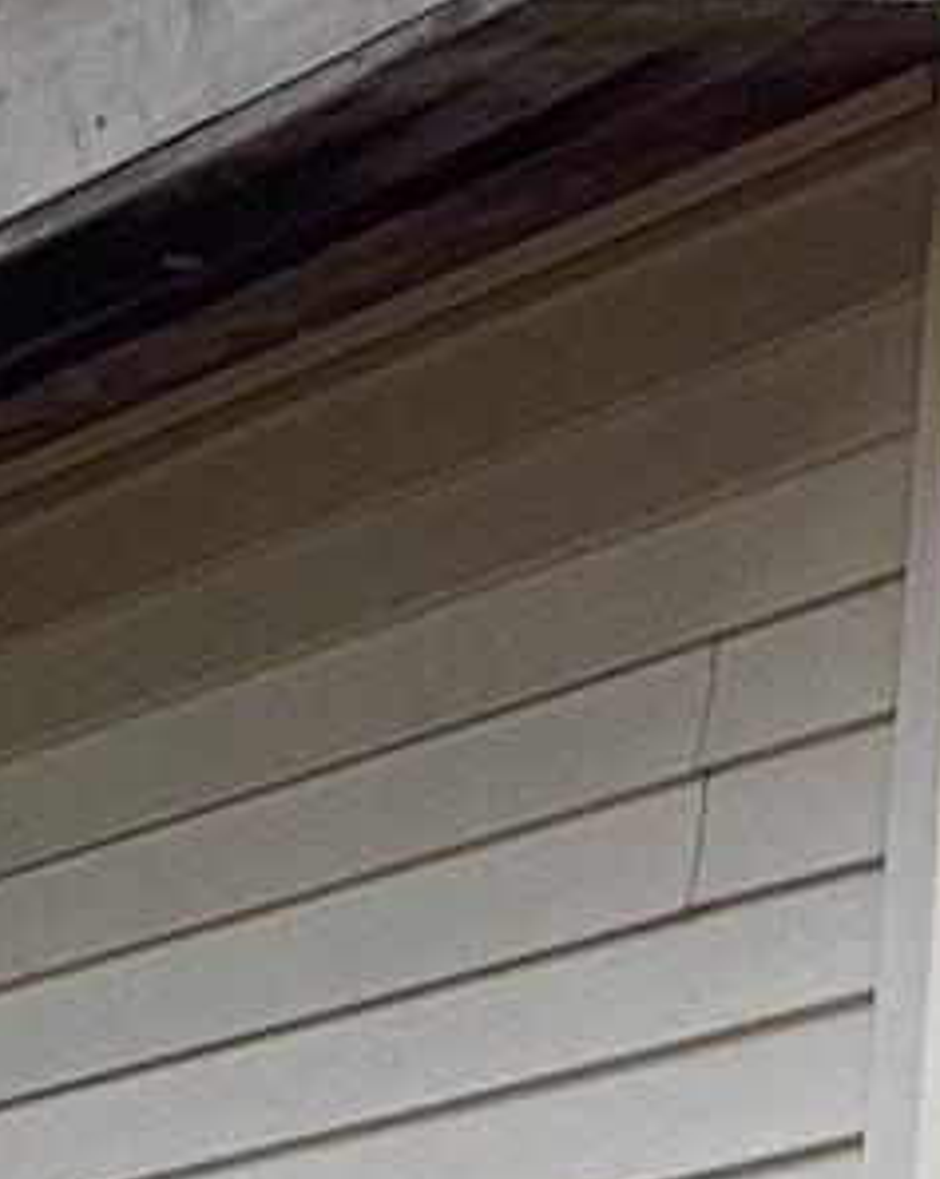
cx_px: 1694
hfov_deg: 7.2
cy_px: 2179
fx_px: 7279
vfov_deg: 8.8
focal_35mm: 209
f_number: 2.4
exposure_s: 1/212
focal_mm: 3.3
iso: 25
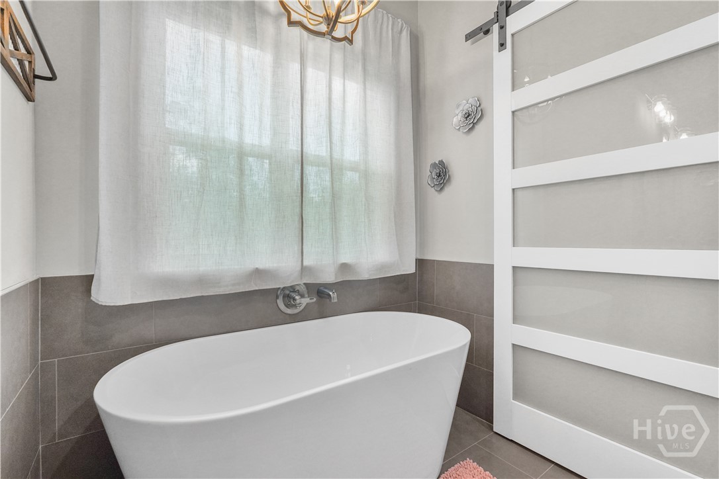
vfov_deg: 73.7
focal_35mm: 16
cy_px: 240
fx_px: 320
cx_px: 360
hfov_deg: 96.7
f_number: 9
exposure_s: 1/8
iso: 1000
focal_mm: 16
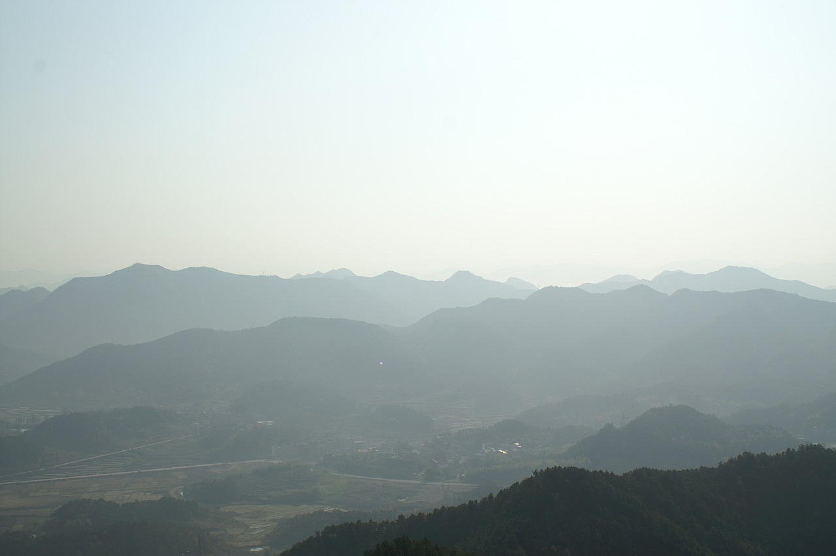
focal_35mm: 42
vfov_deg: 31.8
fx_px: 974
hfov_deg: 46.4
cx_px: 418
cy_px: 278
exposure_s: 1/640
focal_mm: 28
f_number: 9
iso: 125
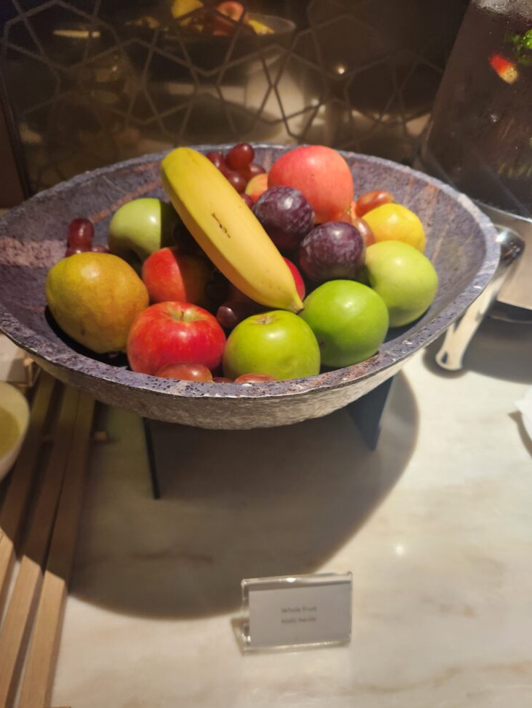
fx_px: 492
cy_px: 369
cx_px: 268
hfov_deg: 56.8
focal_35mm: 24
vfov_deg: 71.6
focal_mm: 5.4
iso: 160
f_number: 1.8
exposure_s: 1/100
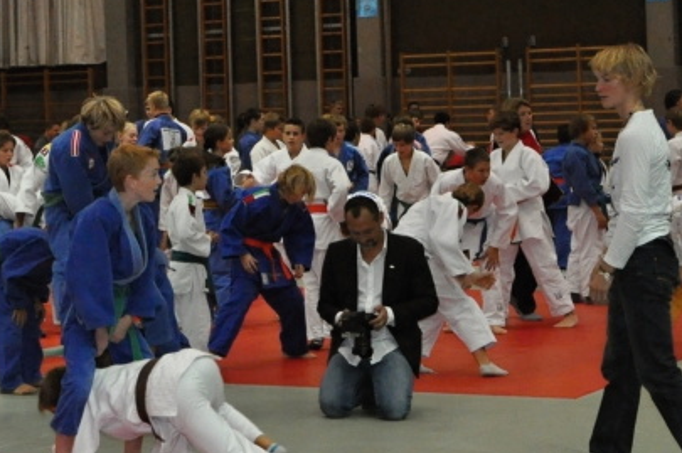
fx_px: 2062
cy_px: 120
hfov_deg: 18.2
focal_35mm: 109
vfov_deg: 12.5
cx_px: -49
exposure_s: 1/200
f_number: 8
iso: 2500
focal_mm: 28
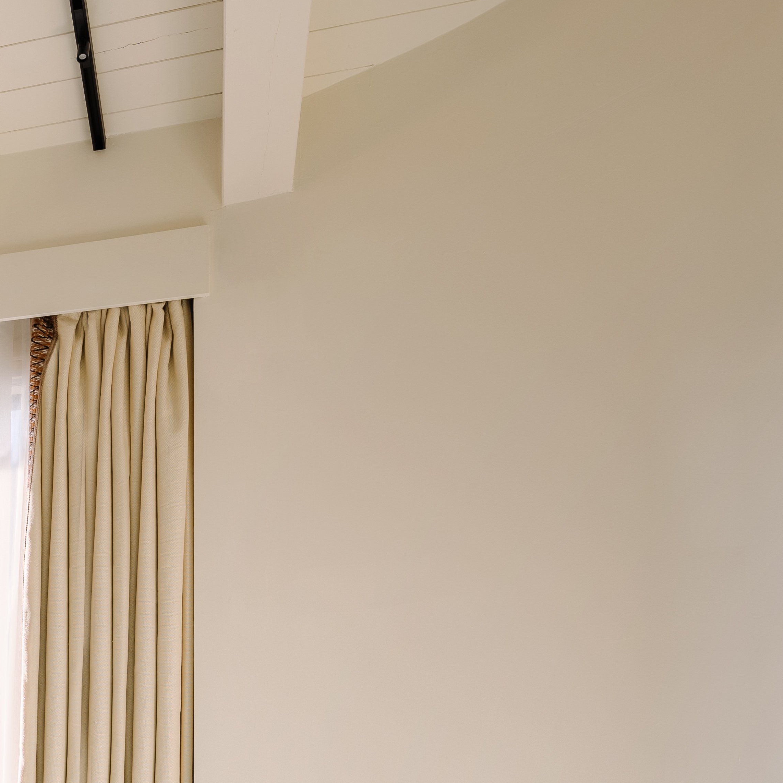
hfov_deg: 29.9
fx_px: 1100
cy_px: 759
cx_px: -271
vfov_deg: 35.8
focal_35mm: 43
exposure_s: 1/250
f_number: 8
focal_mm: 14
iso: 64
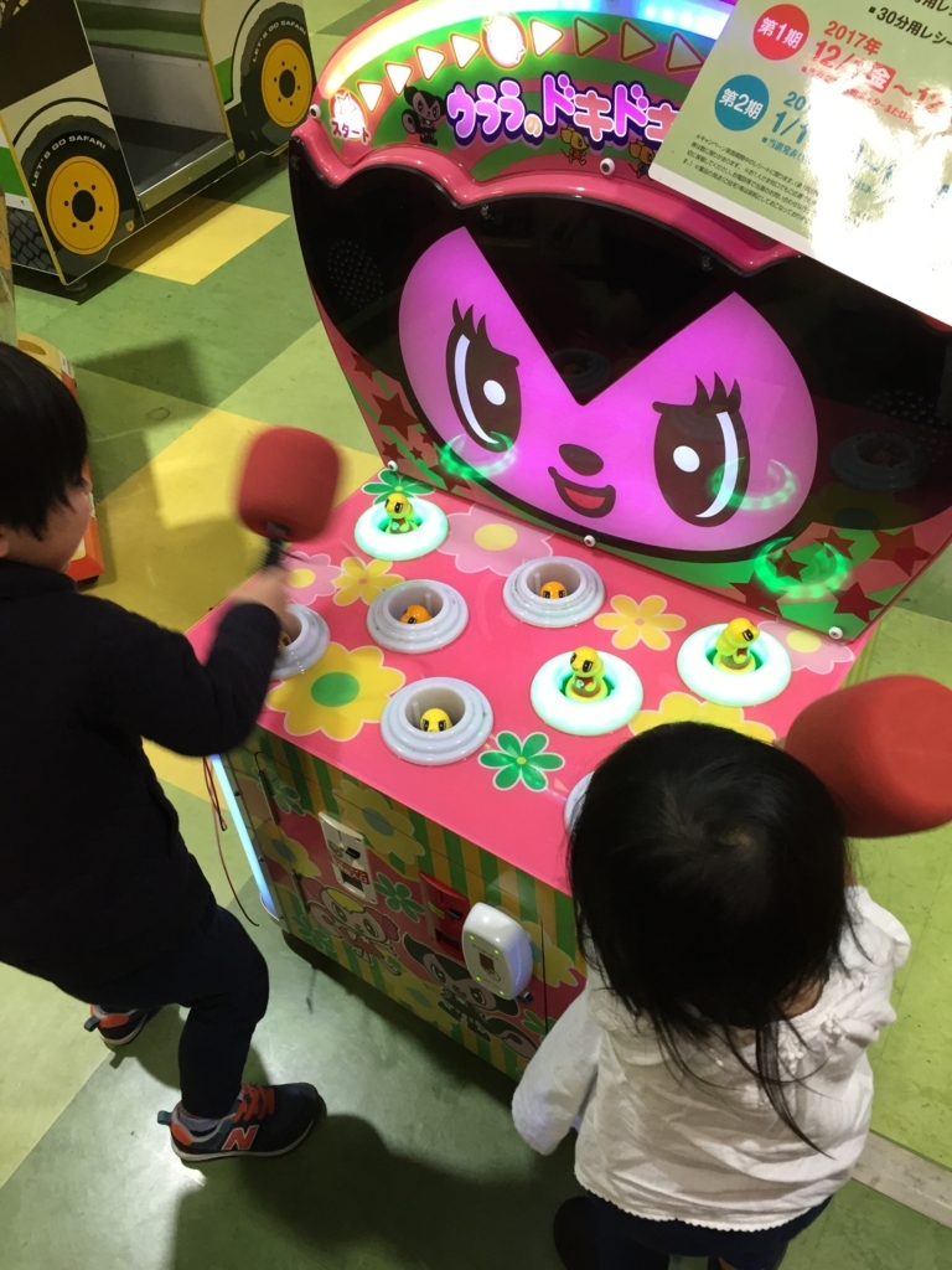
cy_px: 635
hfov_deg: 48.2
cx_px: 476
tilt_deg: -44.7
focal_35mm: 29
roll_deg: +6.5
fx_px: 1063
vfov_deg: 61.7
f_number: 2.2
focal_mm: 4.15
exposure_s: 1/30
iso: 40
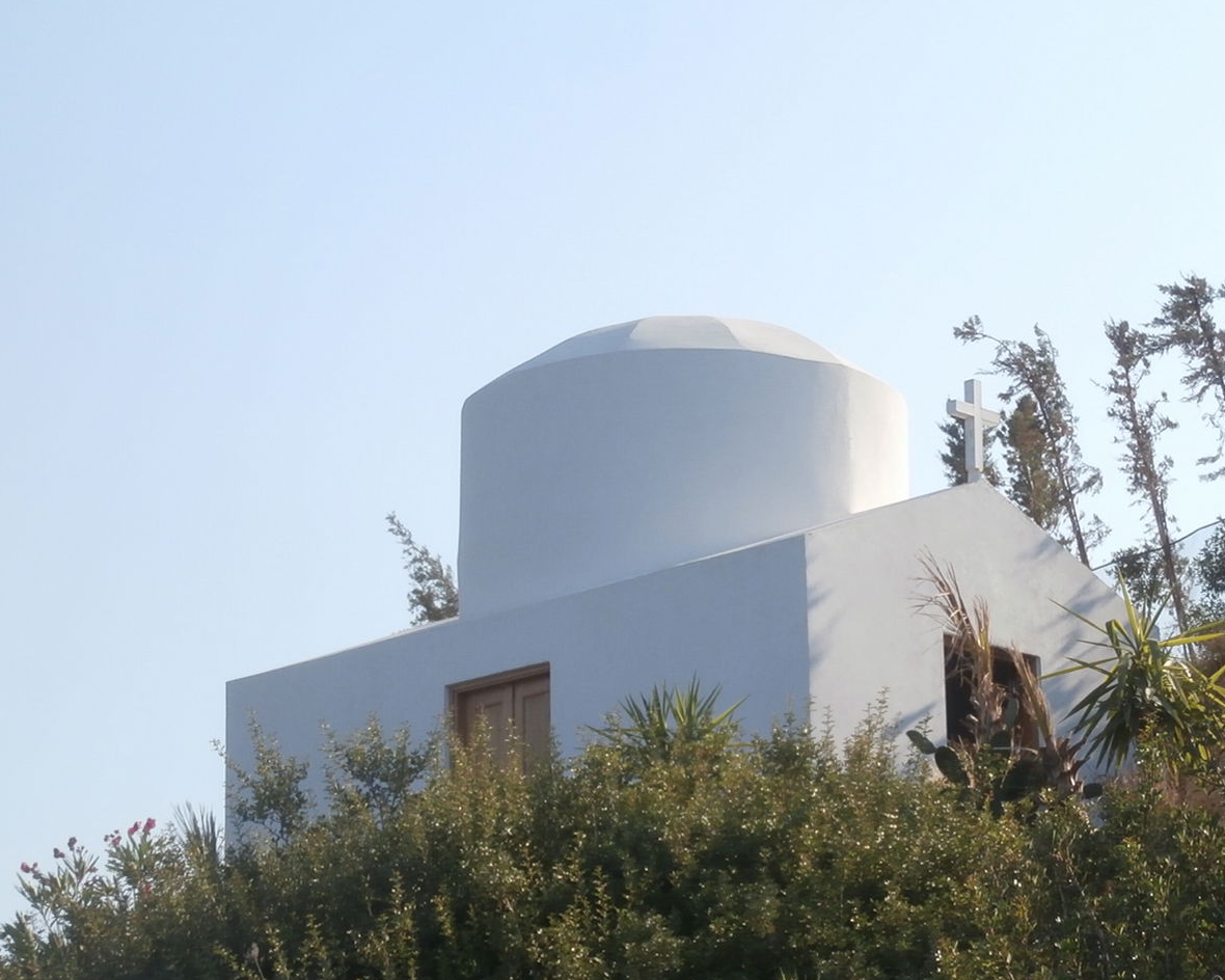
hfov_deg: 17.7
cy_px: 685
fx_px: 3916
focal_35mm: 108
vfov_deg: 14.2
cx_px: 798
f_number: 4.7
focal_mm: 12.1
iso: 100
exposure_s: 1/400
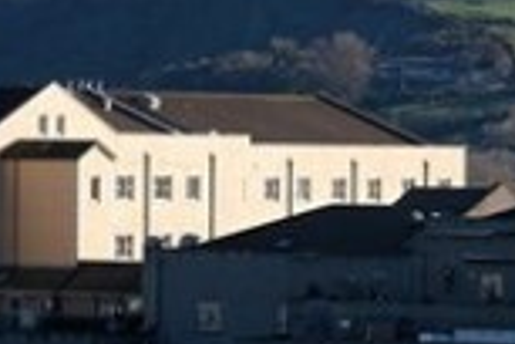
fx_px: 6323
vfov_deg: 3.1
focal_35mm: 442
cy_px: -17
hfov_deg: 4.6
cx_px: -508
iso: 400
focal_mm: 50
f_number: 7.1
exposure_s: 1/550
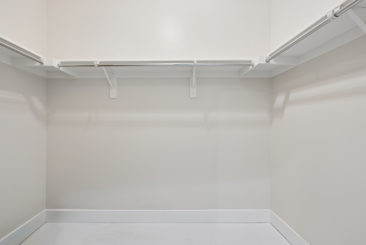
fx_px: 142
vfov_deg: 81.3
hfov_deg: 104.2
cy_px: 122
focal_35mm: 14
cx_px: 183
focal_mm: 14
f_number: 9
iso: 640
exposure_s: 1/20
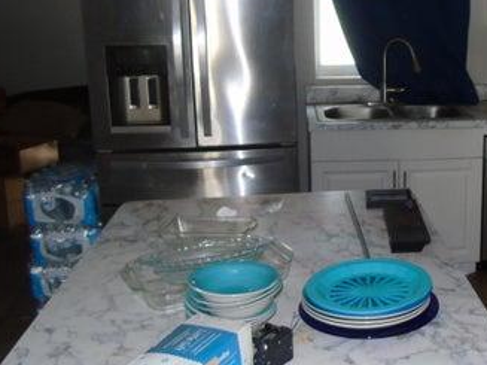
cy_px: 153
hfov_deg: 37.1
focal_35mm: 49
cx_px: 411
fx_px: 689
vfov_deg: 29.6
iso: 200
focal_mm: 4.4
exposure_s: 1/30
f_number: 3.4
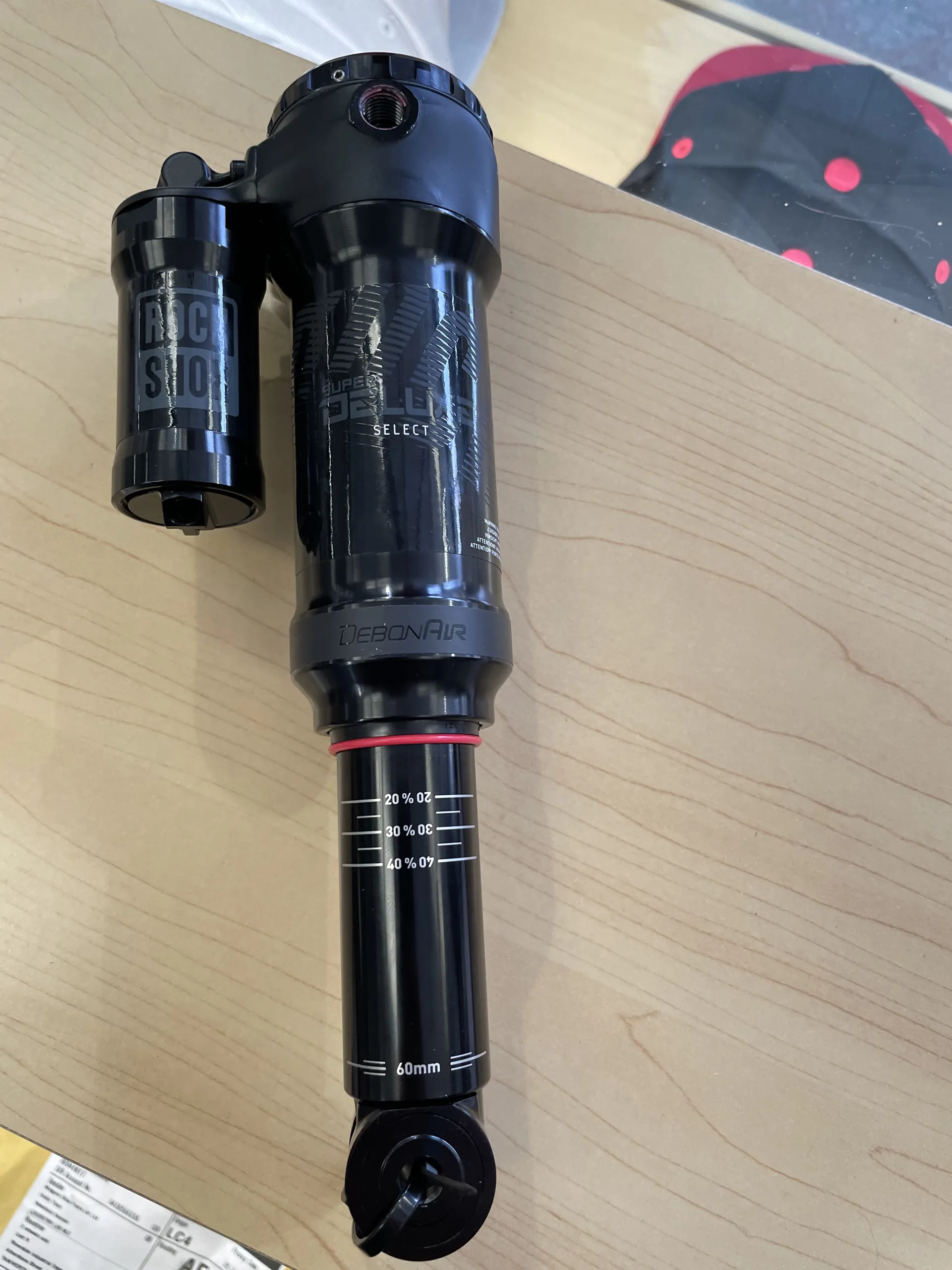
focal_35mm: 26
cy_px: 635
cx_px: 476
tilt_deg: -80.7
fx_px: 953
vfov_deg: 67.3
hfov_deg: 53.1
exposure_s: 1/109
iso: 125
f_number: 1.6
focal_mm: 4.2
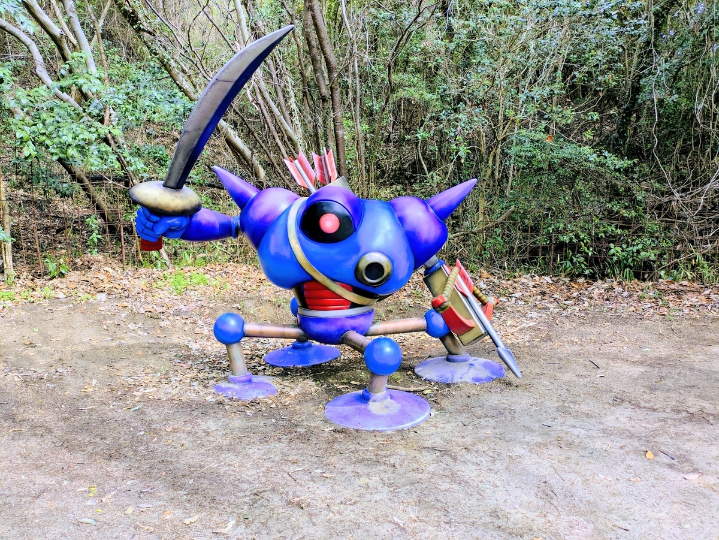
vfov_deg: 54.9
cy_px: 270
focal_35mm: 25
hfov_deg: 69.4
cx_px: 360
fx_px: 519
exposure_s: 1/423
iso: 45
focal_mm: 5.43
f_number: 1.89
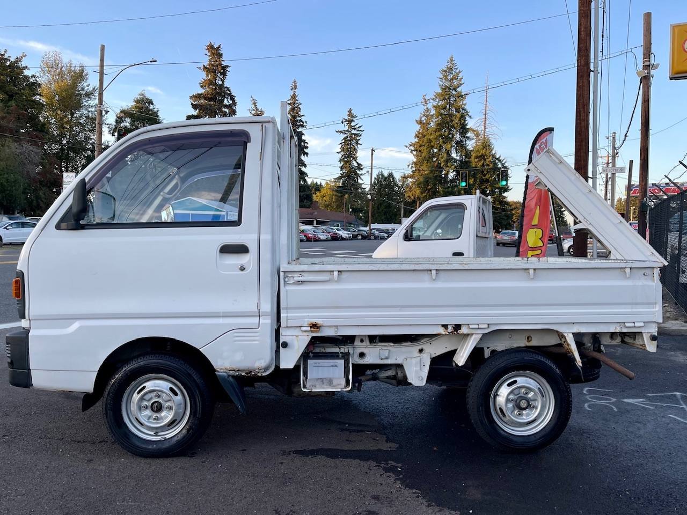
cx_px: 344
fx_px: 496
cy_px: 258
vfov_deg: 54.9
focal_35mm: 25
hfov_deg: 69.4
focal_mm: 5.1
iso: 32
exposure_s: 1/382
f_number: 1.6
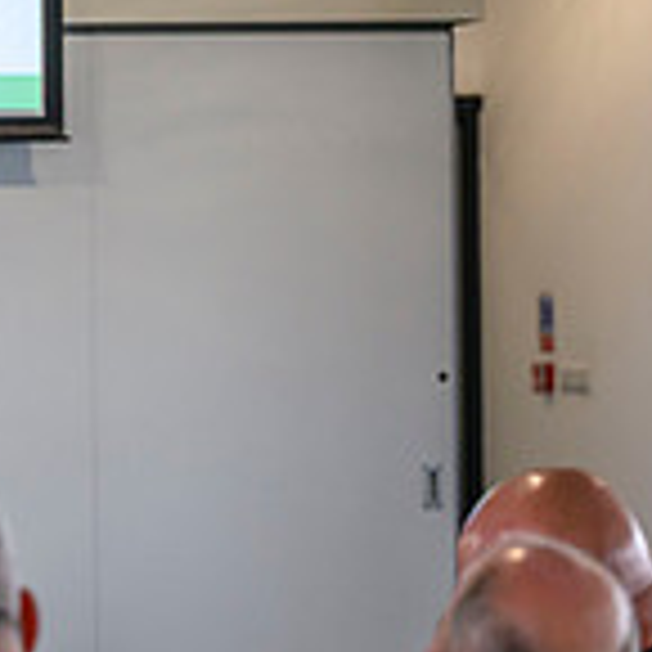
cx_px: -495
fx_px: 5647
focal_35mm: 265
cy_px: 411
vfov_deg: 6.6
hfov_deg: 6.5
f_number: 3.2
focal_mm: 78
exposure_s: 1/800
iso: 2000
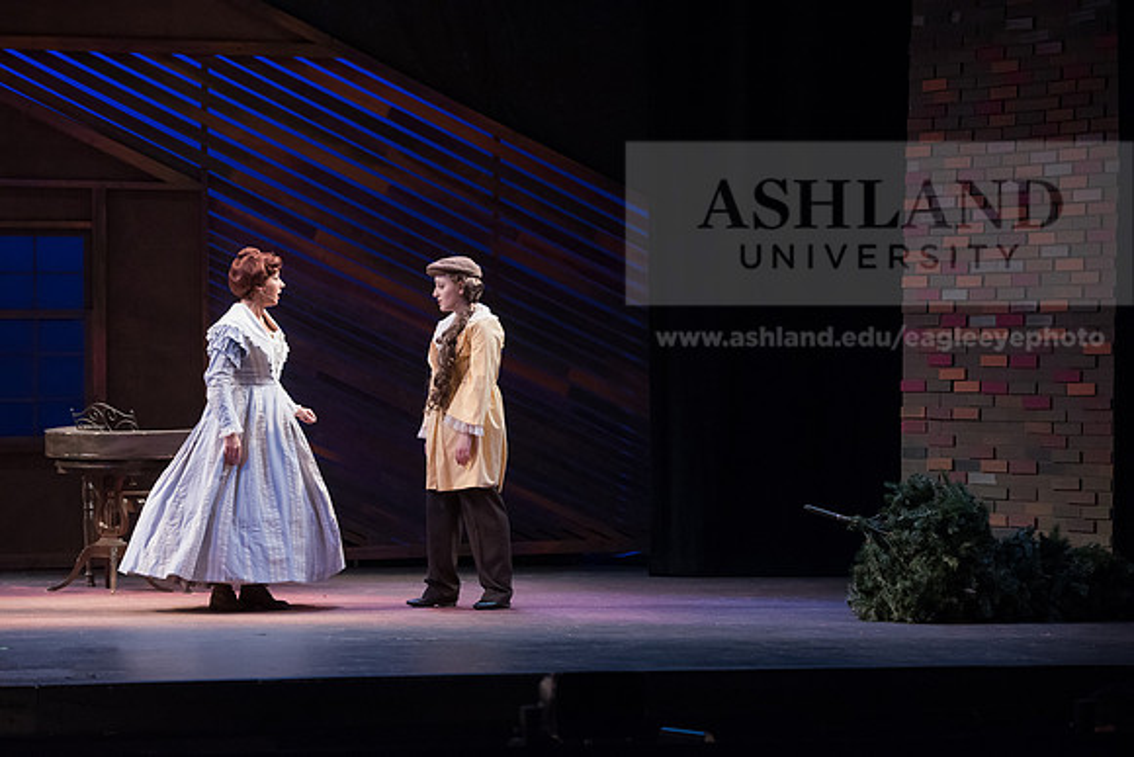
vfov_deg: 12.5
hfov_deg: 18.6
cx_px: 567
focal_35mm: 110
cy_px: 378
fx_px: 3466
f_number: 4
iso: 5000
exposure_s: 1/400
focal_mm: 110
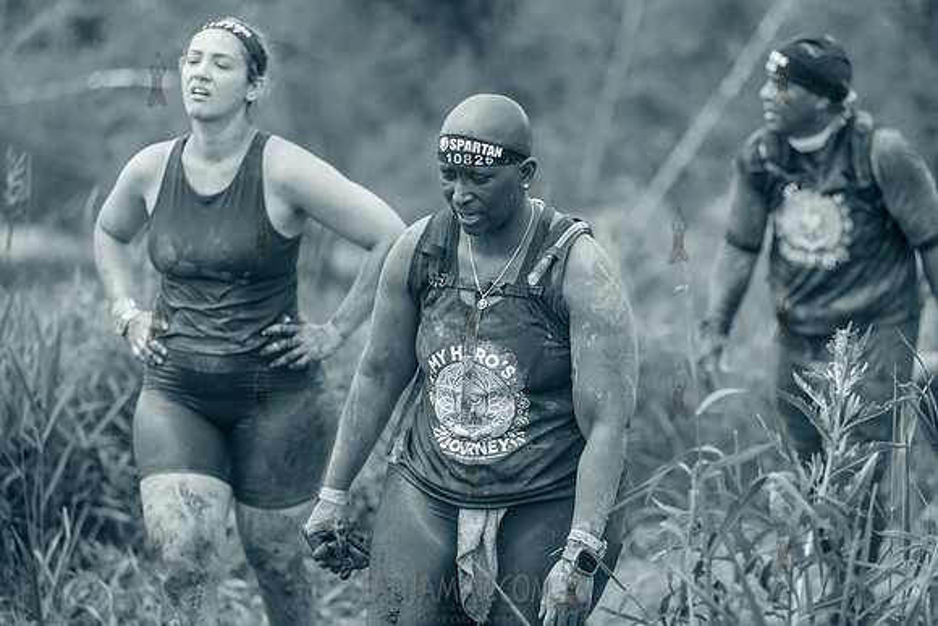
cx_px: 469
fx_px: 3258
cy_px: 313
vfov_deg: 11.0
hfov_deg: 16.4
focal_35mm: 125
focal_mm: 125
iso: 1000
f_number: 3.2
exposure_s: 1/4000
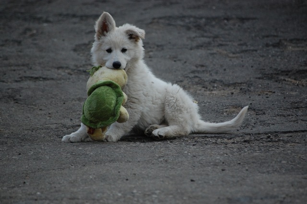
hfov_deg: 6.9
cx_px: 154
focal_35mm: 300
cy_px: 102
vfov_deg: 4.6
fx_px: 2557
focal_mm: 200
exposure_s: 1/500
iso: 720
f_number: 5.6
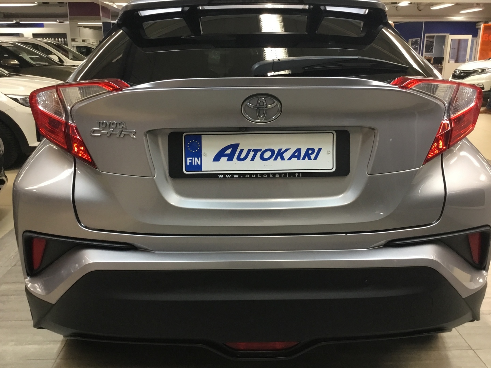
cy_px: 184
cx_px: 246
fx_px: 440
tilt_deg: -16.5
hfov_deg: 58.4
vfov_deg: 45.4
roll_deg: -0.3
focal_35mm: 31
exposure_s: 1/30
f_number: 2.4
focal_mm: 3.3
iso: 80
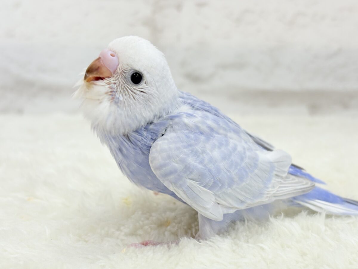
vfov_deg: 28.0
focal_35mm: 52
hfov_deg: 36.8
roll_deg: +0.4
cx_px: 179
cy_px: 134
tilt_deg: -12.3
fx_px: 538
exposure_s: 1/50
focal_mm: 5.96
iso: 32
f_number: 1.6
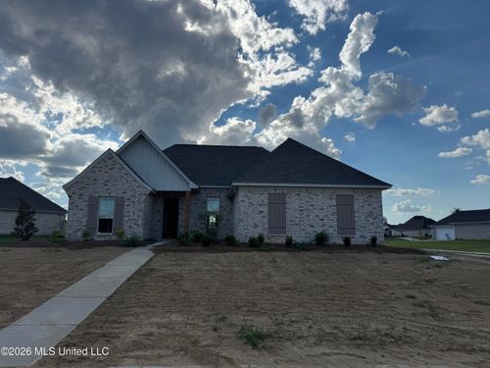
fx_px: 340
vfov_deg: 56.8
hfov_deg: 71.6
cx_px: 245
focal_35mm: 24
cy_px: 184
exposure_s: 1/9009
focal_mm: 6.76
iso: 80
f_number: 1.78
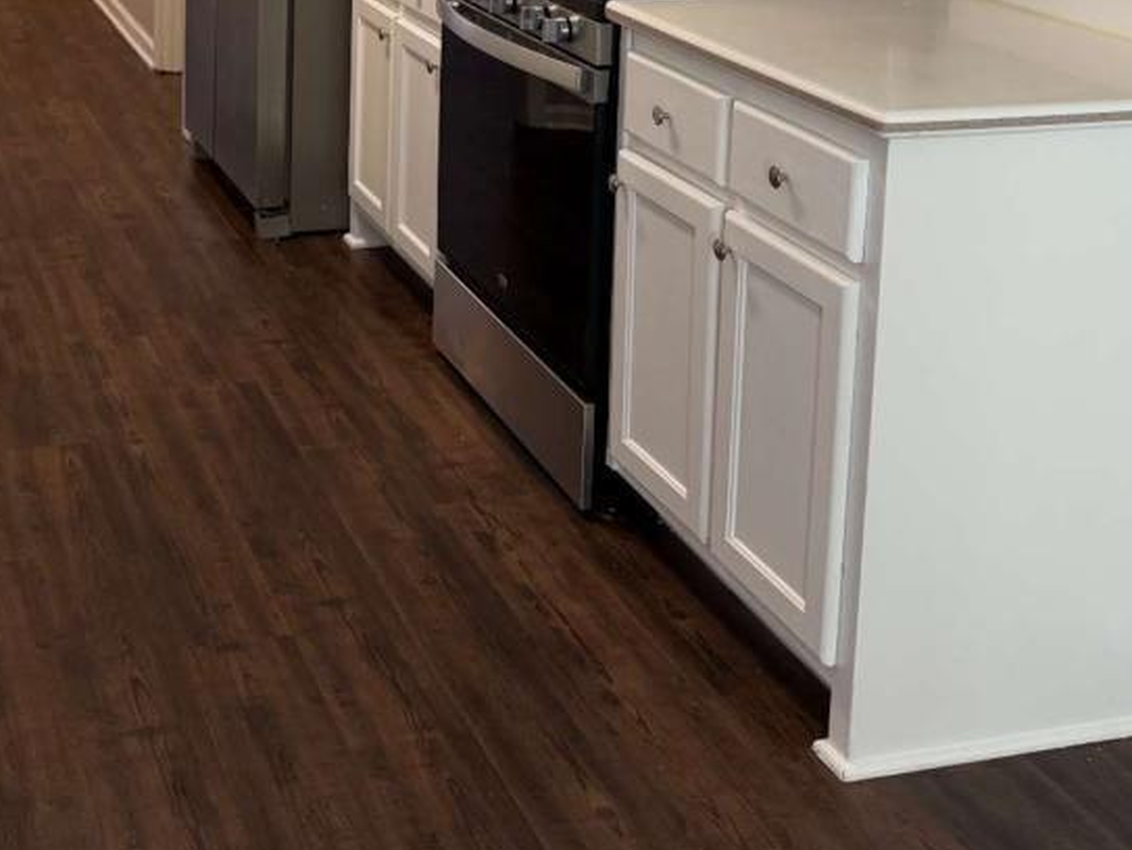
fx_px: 1734
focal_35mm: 53
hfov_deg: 35.1
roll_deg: -0.6
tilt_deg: -9.4
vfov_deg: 25.7
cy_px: -67
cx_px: 236
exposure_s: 1/60
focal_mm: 6.76
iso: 200
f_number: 1.78
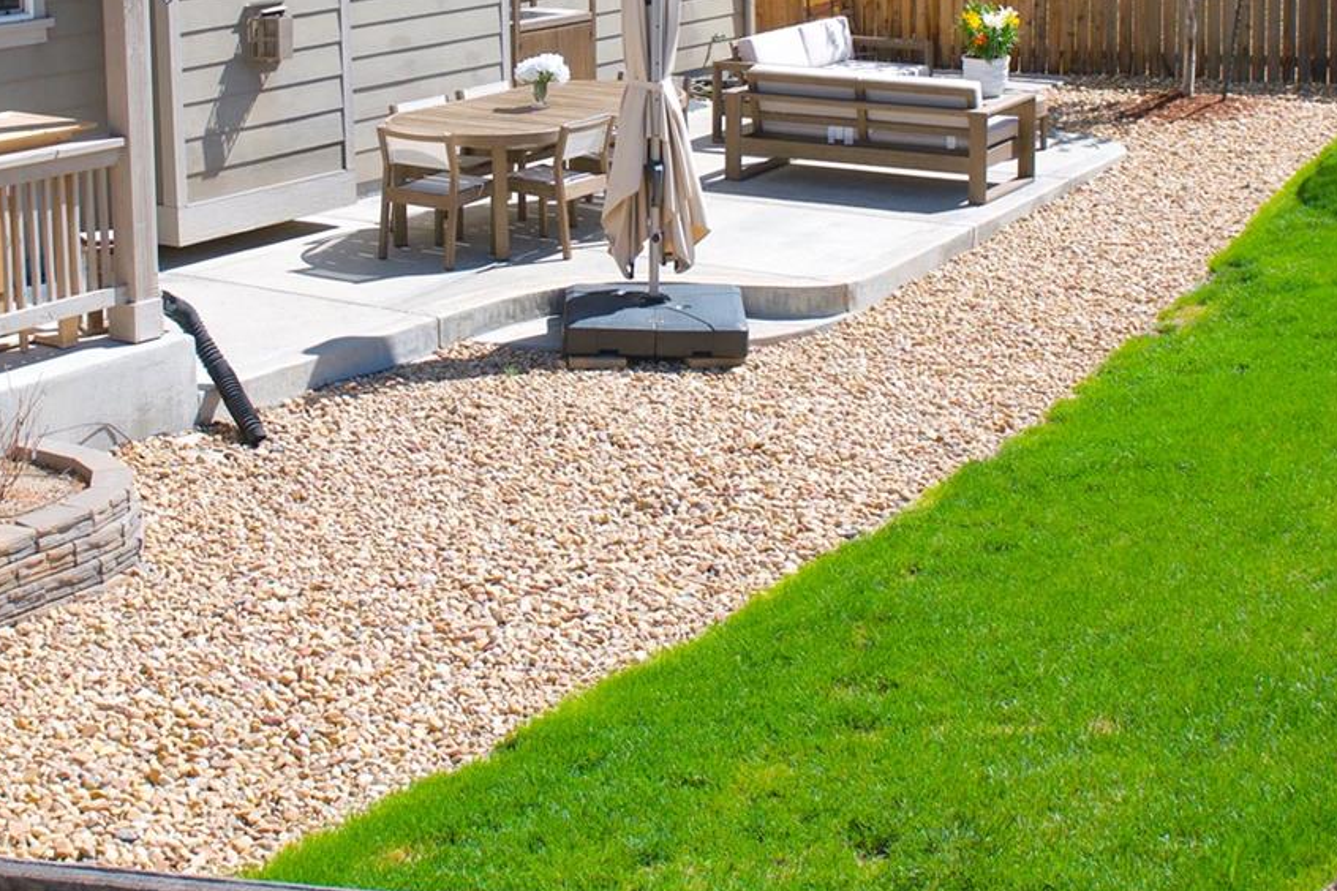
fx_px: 2525
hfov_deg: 29.6
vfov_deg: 19.7
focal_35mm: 68
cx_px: 588
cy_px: 125
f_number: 5.6
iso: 200
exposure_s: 1/640
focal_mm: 24
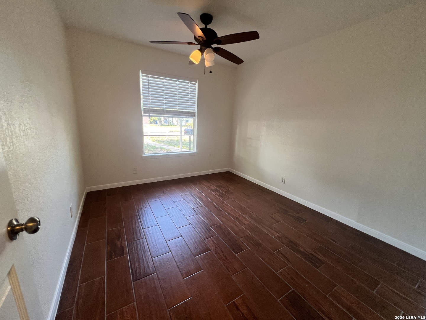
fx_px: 160
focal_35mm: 13
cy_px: 160
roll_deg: -0.7
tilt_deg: -12.3
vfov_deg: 89.9
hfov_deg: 106.2
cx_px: 213
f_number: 1.8
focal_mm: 1.57
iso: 160
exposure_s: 1/120
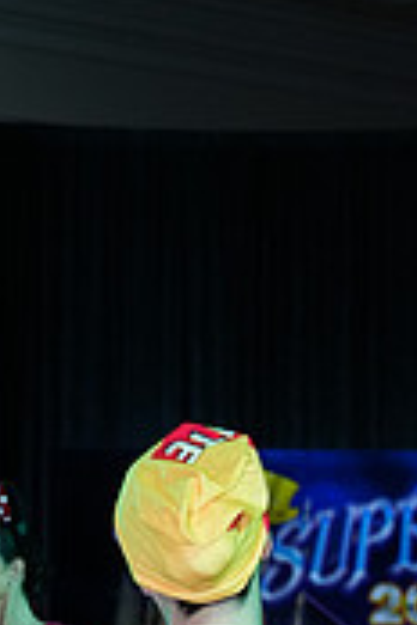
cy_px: 945
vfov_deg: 10.0
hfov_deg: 6.8
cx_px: 541
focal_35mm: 200
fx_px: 3475
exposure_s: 1/250
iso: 1600
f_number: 4
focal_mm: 60
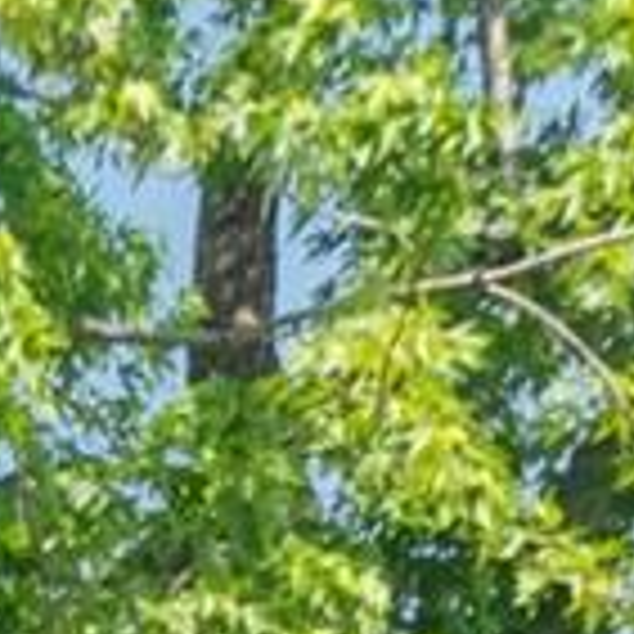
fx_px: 5408
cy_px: 2343
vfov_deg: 5.9
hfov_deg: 6.1
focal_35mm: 261
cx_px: -1439
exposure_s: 1/200
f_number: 8
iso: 160
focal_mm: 18
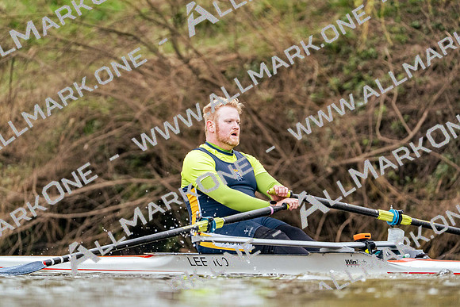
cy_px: 154
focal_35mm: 456
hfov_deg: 4.5
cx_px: 230
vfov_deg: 3.0
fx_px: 5828
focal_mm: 456
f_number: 6.3
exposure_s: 1/1600
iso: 5000
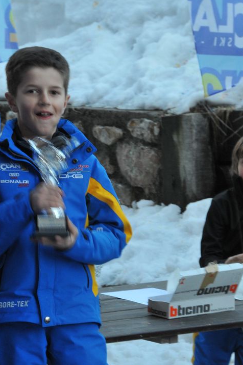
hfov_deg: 5.7
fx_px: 2423
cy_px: 252
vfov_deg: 8.6
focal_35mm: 239
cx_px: 57
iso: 640
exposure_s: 1/20
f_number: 14
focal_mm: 95
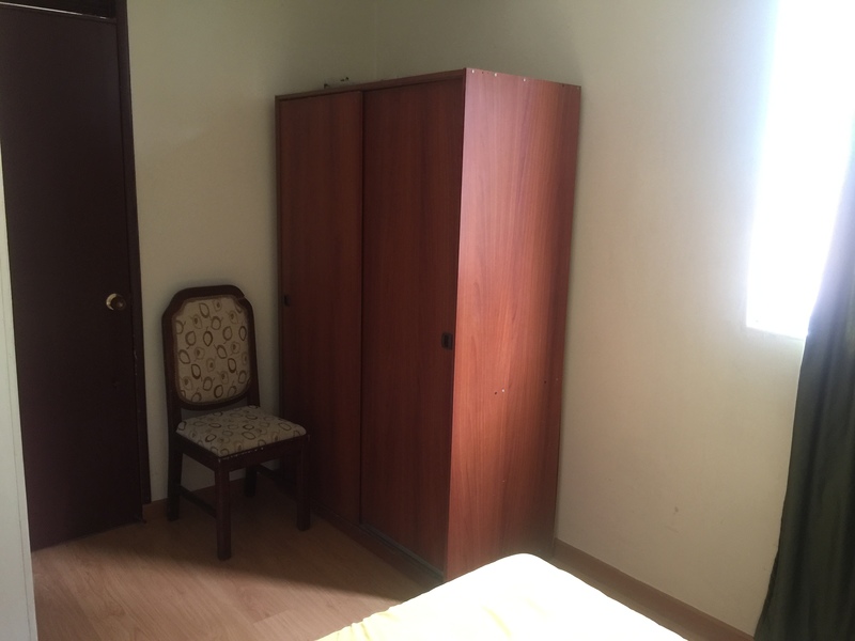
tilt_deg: -9.3
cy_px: 320
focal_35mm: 29
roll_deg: -2.4
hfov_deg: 61.7
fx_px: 716
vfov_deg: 48.2
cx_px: 428
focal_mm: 4.15
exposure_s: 1/10
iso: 100
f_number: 2.2
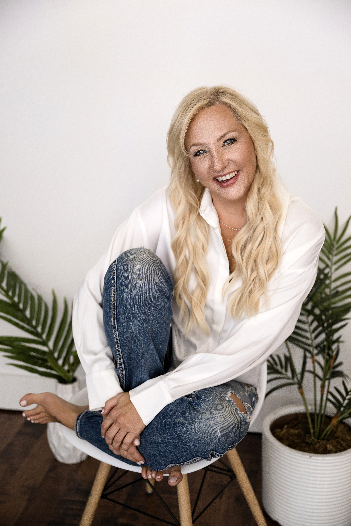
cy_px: 263
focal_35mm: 48
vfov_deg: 41.1
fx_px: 702
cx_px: 176
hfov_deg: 28.1
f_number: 2.8
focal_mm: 48
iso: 1250
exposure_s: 1/200
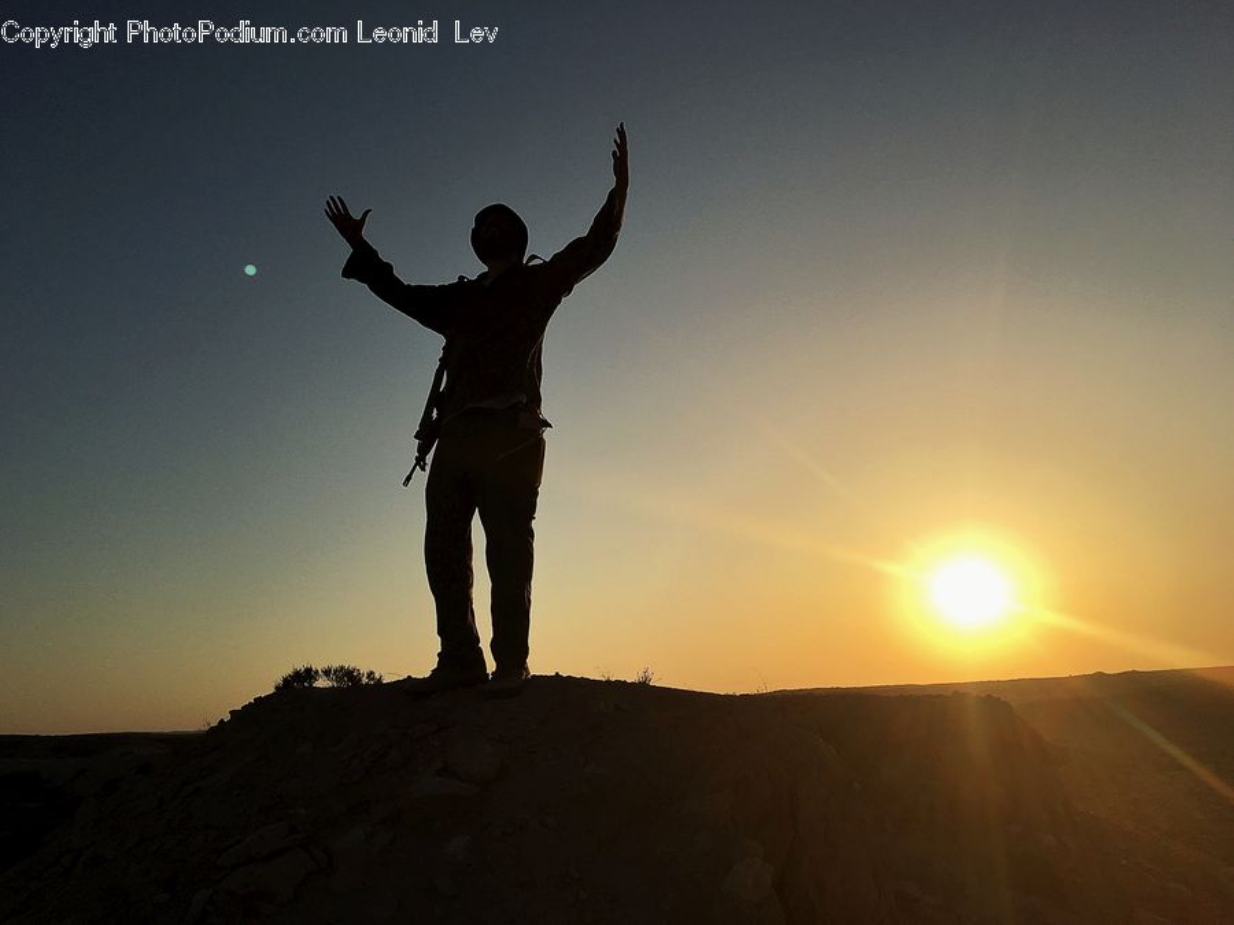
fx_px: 1034
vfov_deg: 48.2
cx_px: 617
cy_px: 462
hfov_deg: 61.7
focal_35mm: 29
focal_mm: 4.15
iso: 25
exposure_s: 1/4274
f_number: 2.2
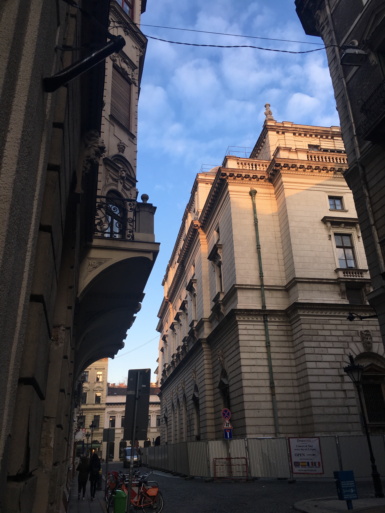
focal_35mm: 29
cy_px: 256
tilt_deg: +25.3
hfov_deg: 48.2
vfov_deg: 61.7
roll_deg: +2.9
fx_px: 430
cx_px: 192
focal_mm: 4.15
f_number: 2.2
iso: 25
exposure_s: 1/178
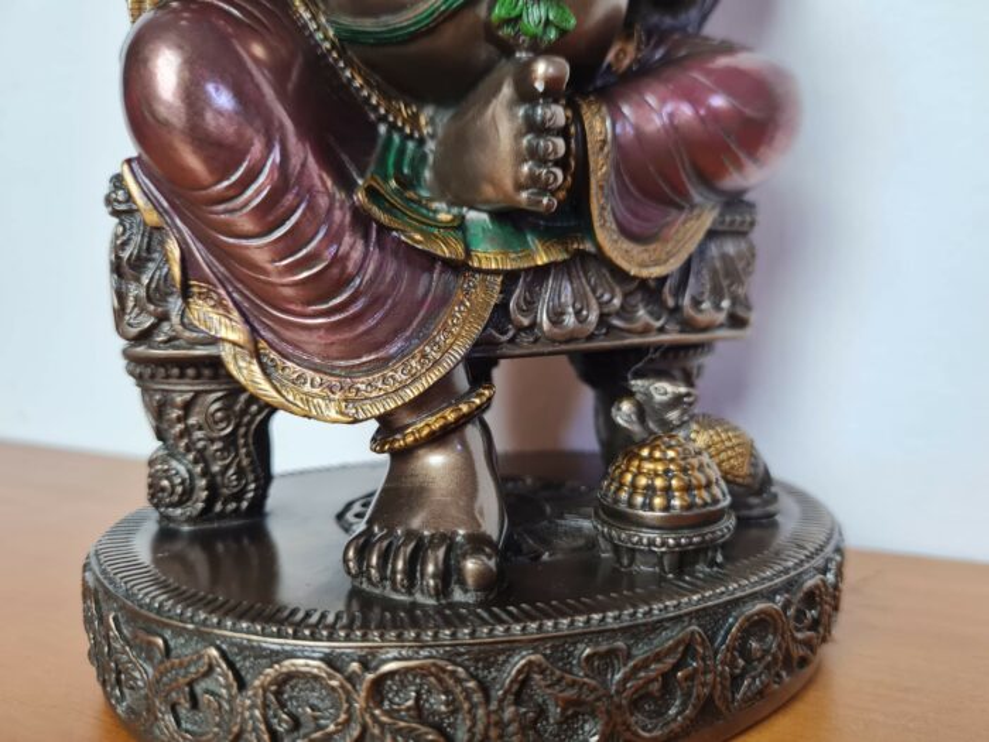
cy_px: 371
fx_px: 743
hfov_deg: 67.3
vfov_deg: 53.1
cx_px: 494
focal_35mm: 26
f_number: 1.8
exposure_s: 1/60
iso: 160
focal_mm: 5.4
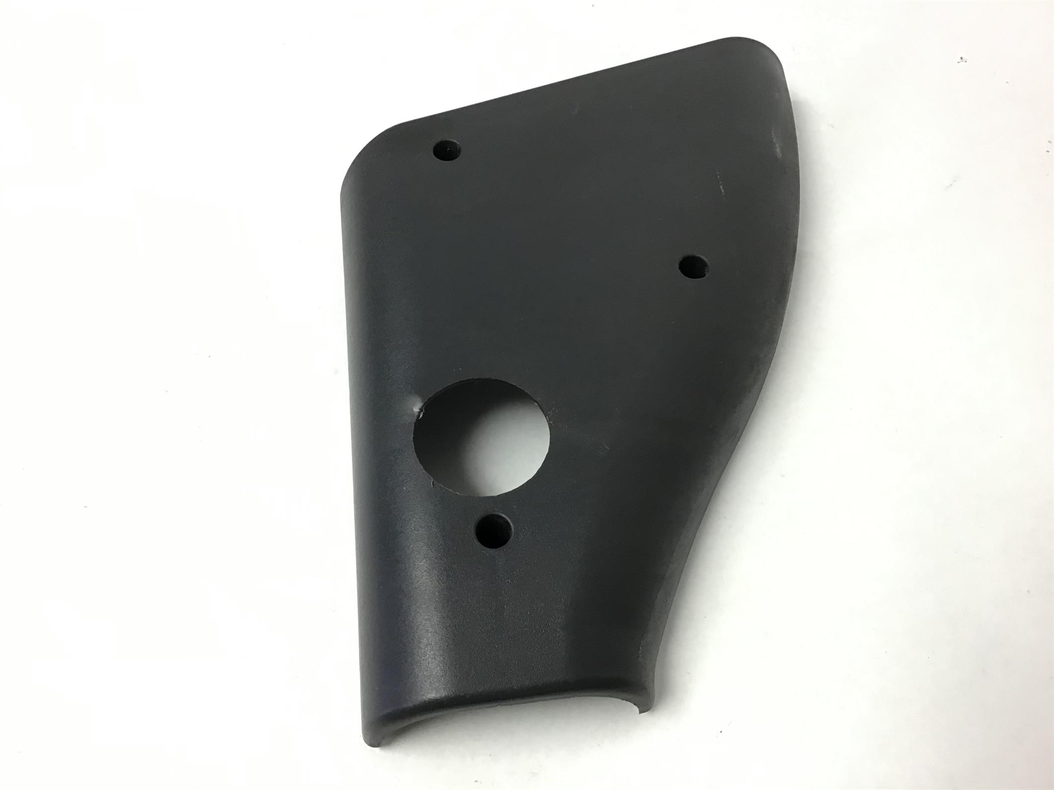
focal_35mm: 31
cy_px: 395
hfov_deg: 58.3
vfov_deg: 45.4
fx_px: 944
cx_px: 527
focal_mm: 3.3
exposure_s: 1/33
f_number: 2.4
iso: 50
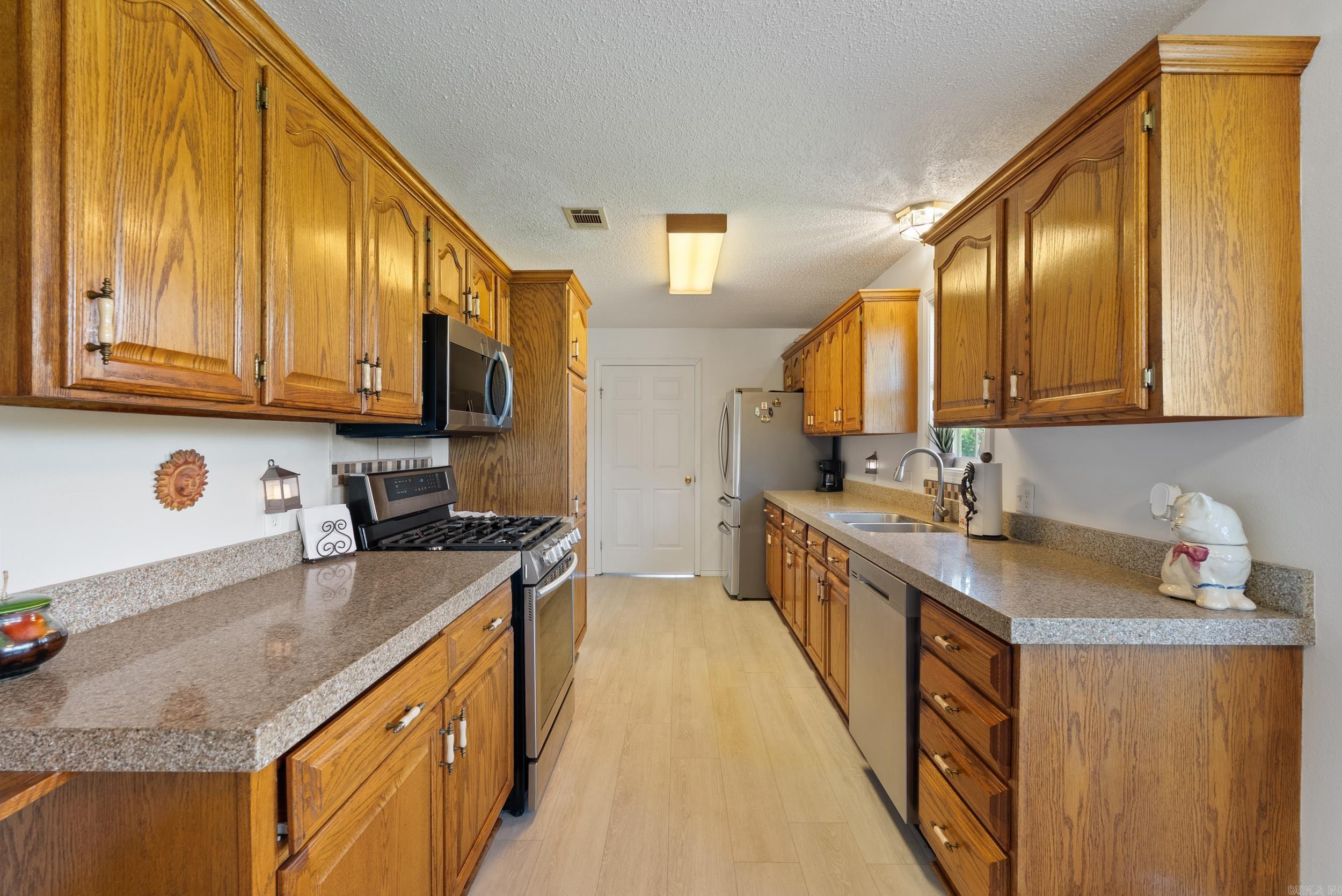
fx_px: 597
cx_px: 671
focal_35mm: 16
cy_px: 448
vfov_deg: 73.8
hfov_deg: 96.7
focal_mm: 16
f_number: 9
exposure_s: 1/1.67
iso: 250
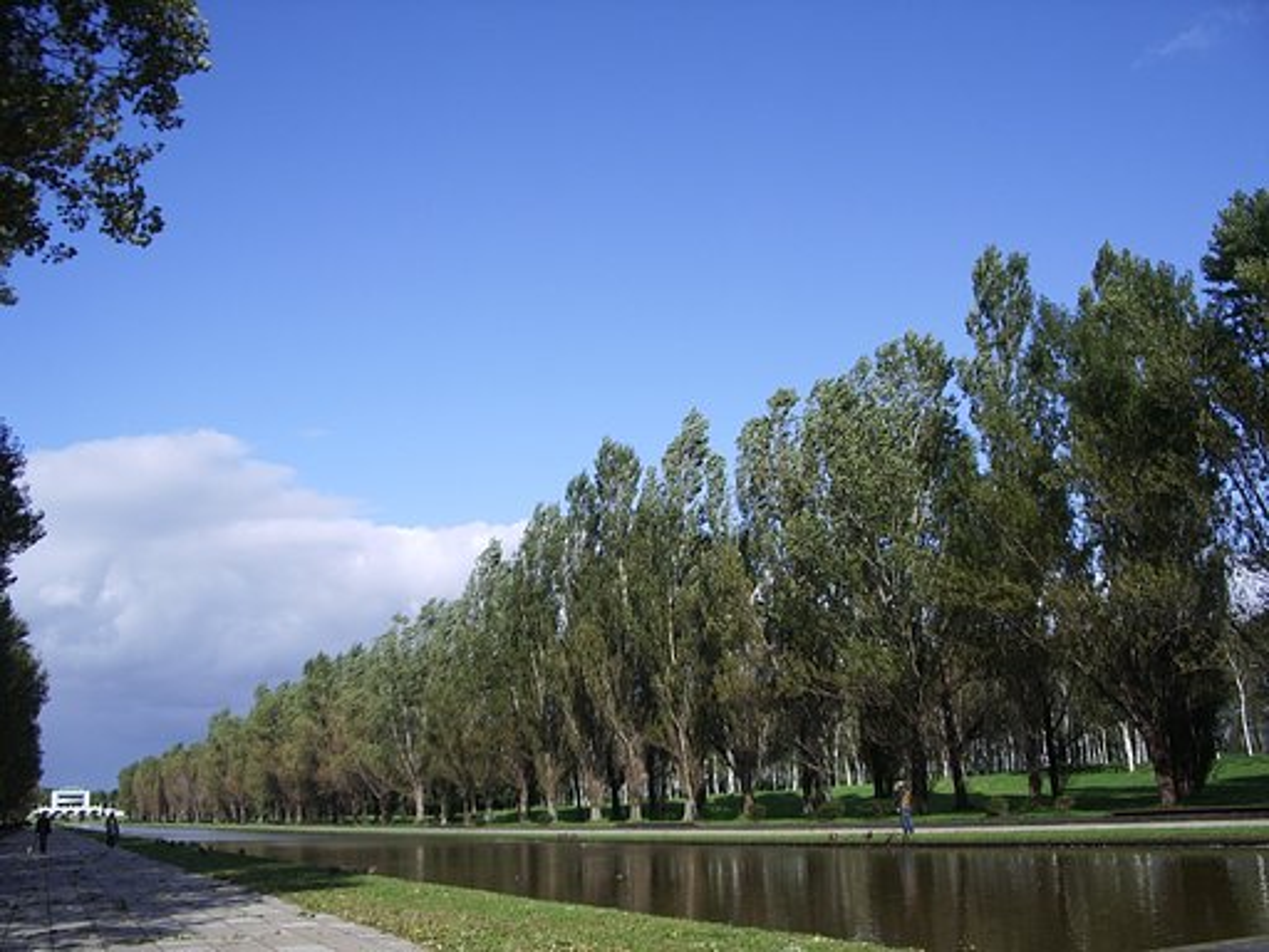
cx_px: 634
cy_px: 476
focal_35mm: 35
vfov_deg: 40.7
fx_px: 1283
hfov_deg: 52.6
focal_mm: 5.8
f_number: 4.3
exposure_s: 1/400
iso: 50
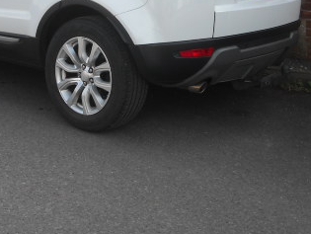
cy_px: 3
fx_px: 639
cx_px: 83
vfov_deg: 20.2
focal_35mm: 71
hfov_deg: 27.1
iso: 64
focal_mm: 5.7
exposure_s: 1/161
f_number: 5.6
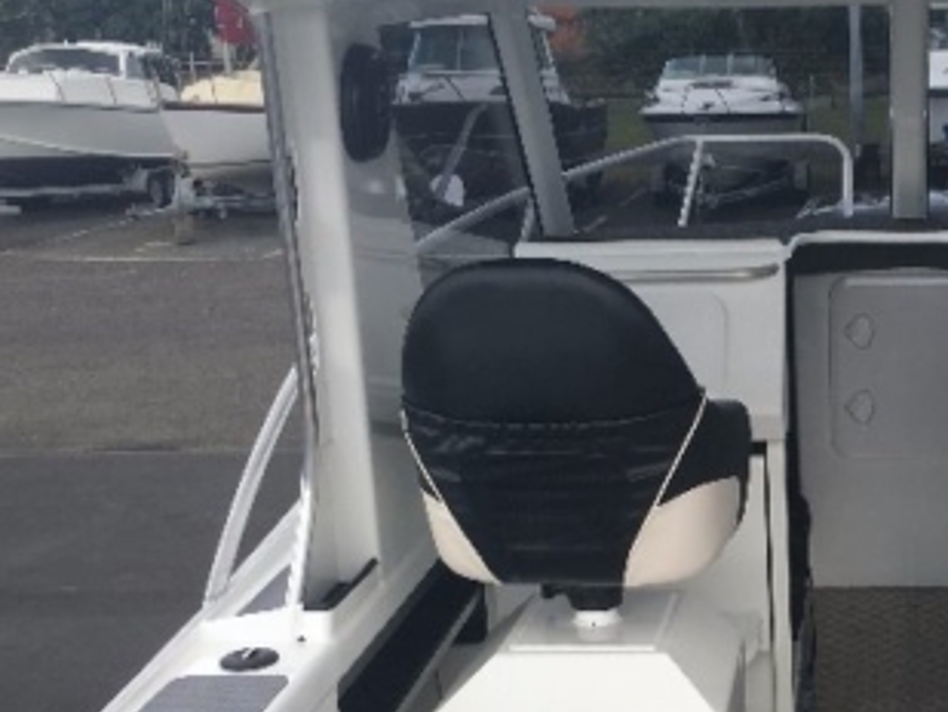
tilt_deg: -15.3
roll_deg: +0.0
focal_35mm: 60
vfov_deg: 24.1
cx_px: 902
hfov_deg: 30.4
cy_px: 552
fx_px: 1644
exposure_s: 1/368
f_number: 2.2
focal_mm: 4.15
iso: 25
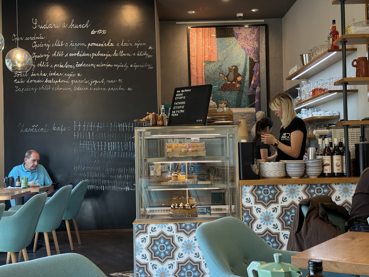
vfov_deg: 30.3
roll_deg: +1.0
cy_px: 138
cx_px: 184
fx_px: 512
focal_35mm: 48
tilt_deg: +2.1
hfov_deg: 39.7
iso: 200
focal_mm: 6.76
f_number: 1.78
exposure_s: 1/89
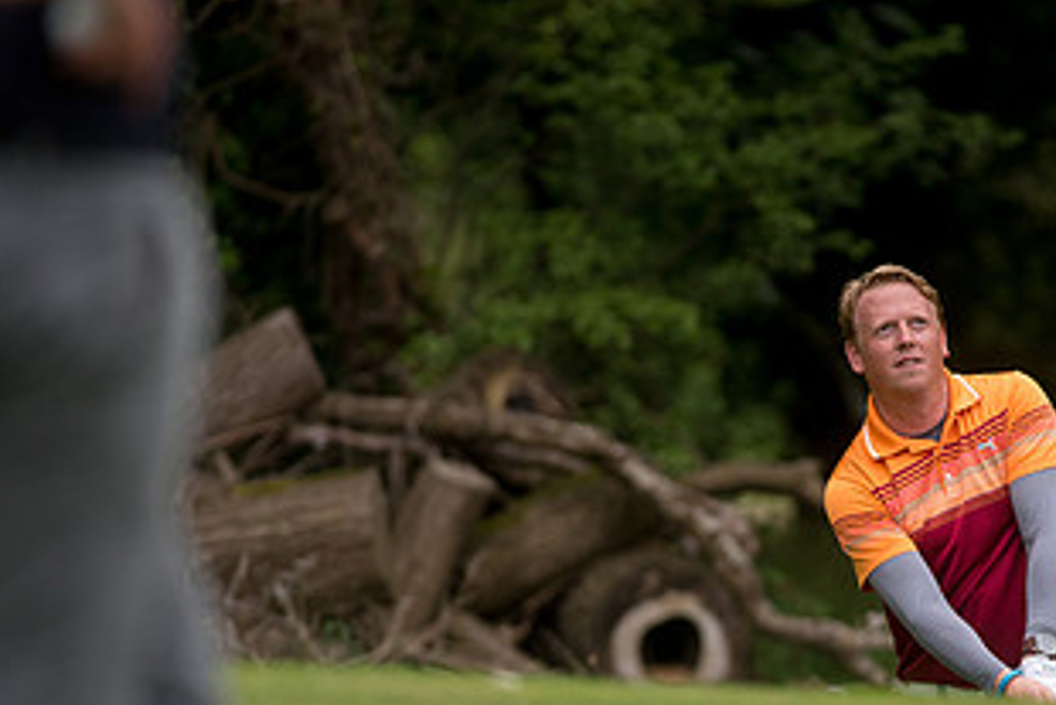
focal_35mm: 561
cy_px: 513
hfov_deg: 3.7
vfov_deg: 2.5
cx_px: 753
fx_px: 16463
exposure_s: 1/3200
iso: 800
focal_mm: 300
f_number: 4
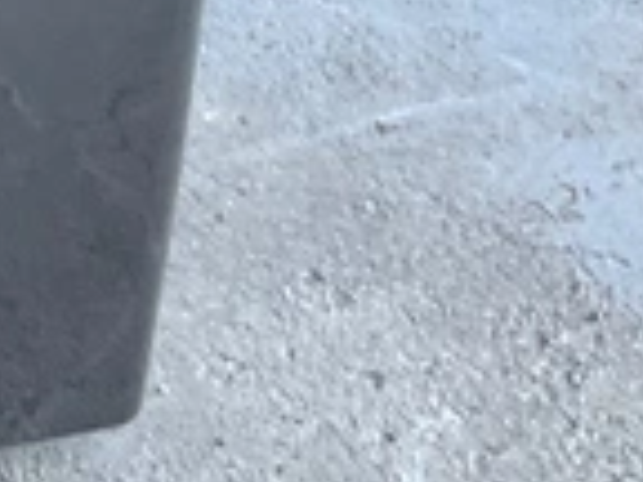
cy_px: -498
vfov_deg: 9.2
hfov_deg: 11.8
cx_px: -594
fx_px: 2805
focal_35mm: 151
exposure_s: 1/60
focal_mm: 3
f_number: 1.8
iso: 160
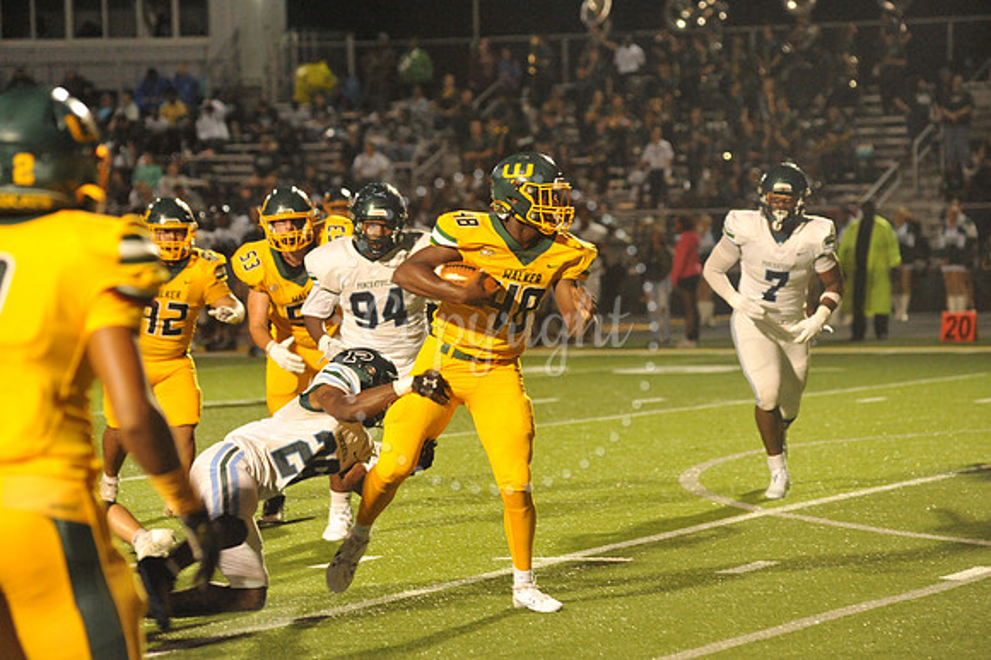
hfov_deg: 12.1
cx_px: 496
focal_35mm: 170
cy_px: 330
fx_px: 4677
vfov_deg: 8.1
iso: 6400
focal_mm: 170
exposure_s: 1/250
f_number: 5
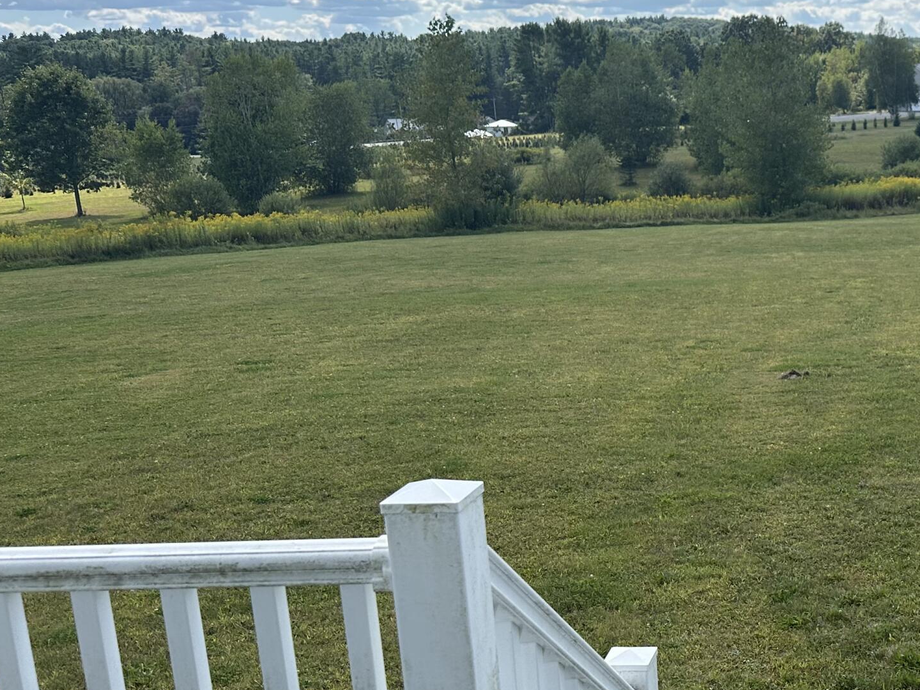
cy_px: 406
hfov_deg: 35.2
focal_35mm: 50
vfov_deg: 29.1
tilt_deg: -14.1
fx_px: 1329
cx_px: 882
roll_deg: +2.1
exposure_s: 1/3155
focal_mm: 6.86
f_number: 1.78
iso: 80
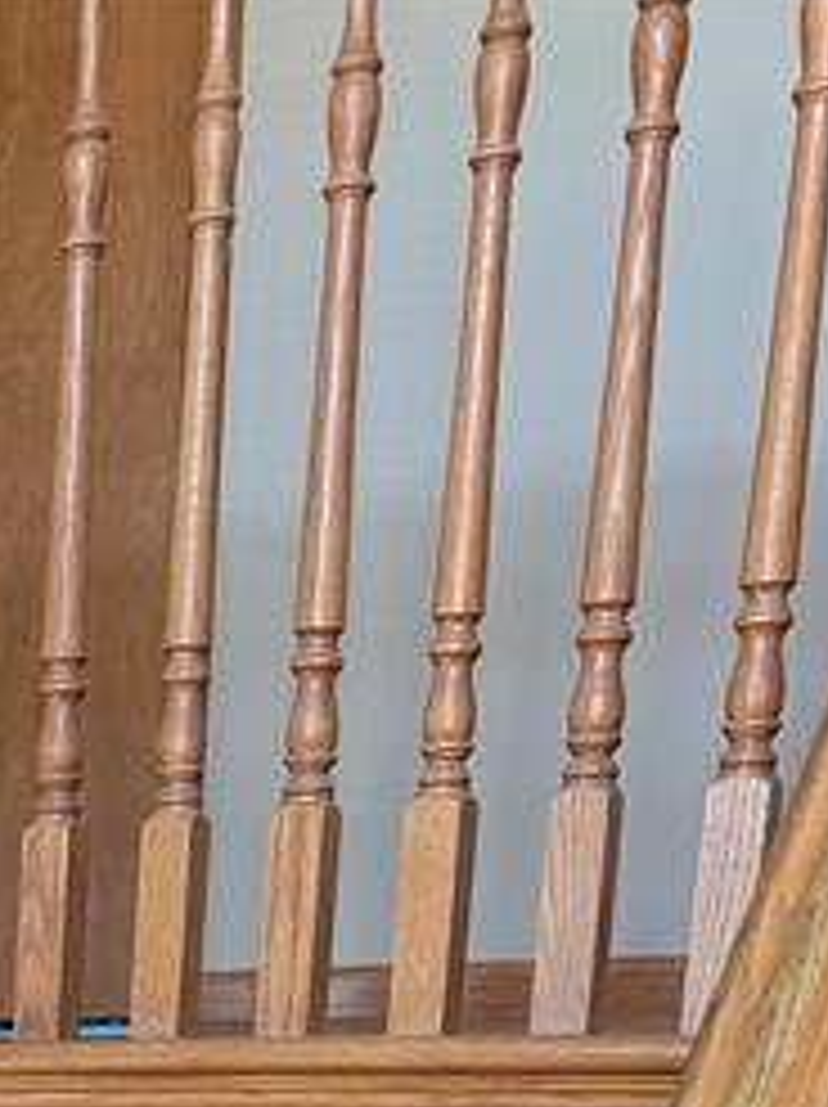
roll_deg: +0.6
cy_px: 1714
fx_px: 2396
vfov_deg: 21.4
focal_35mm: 75
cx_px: -378
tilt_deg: -15.1
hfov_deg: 17.8
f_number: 1.78
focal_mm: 6.76
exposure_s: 1/60
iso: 200
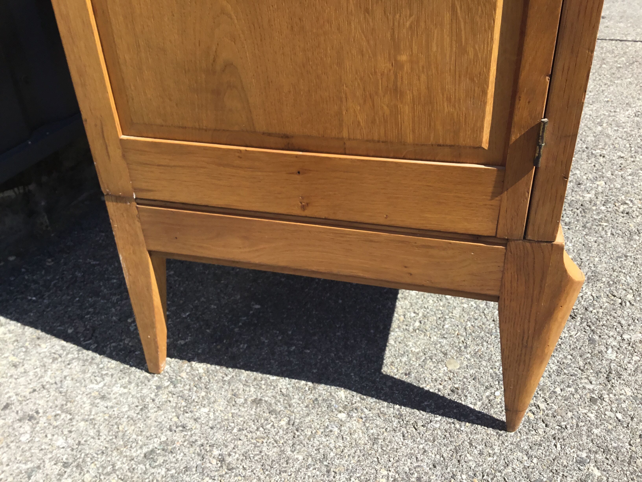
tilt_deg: -30.2
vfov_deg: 45.4
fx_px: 575
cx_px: 321
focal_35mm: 31
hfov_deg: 58.4
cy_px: 241
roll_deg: +3.4
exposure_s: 1/776
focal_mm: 3.3
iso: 25
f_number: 2.4
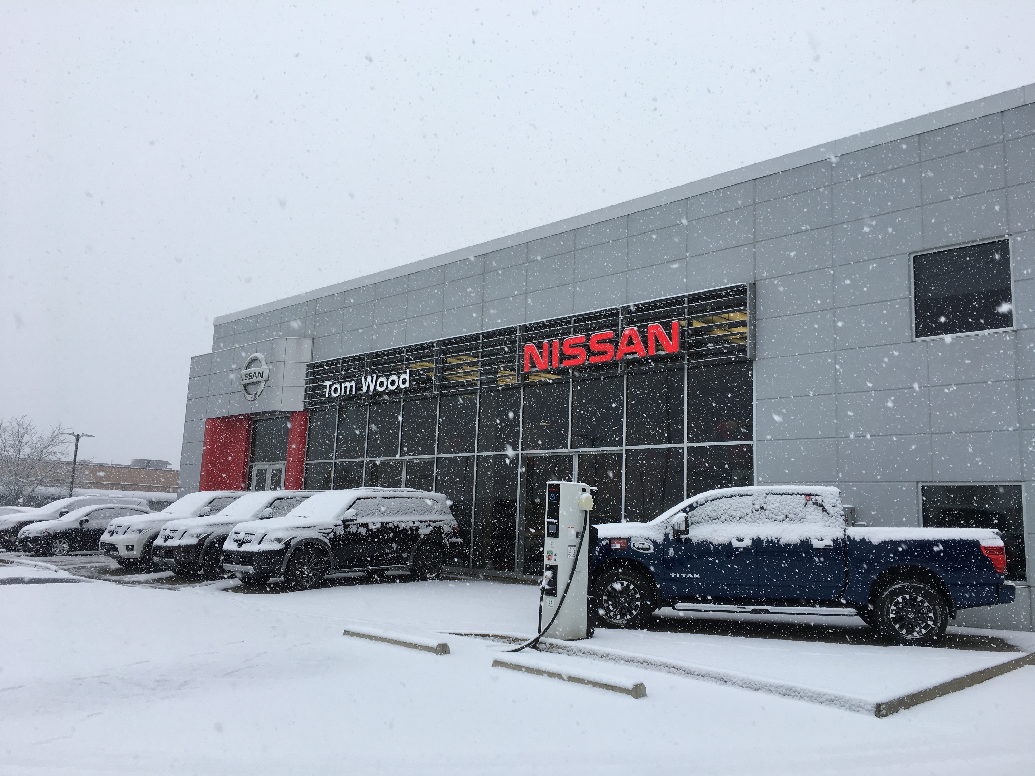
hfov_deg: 61.7
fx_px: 867
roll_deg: -2.5
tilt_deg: +9.4
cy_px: 388
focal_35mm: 29
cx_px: 518
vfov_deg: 48.2
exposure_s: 1/368
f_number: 2.2
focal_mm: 4.15
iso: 25
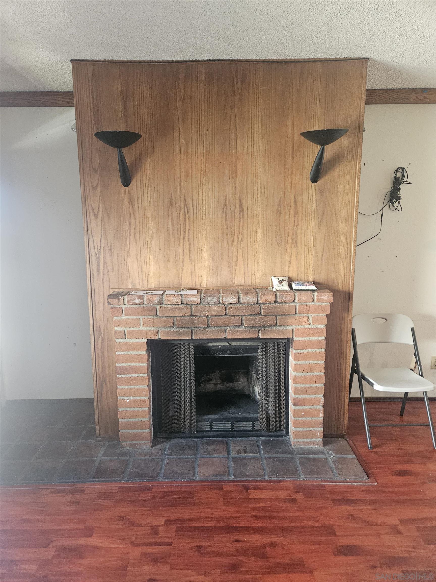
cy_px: 291
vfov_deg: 73.9
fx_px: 386
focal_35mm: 23
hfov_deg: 58.9
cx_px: 218
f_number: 1.8
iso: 800
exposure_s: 1/120
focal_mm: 5.4
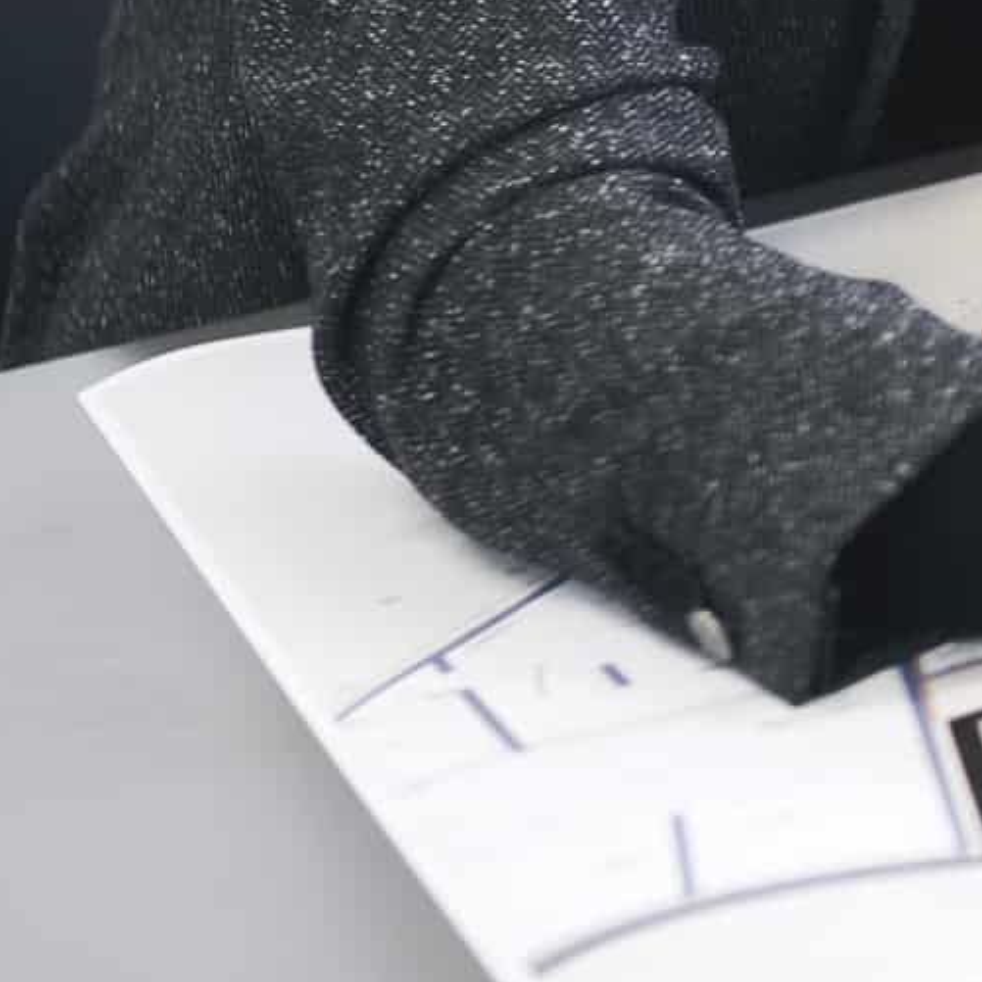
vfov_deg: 11.2
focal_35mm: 152
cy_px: -255
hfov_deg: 10.4
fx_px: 4878
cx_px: 2111
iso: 200
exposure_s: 1/200
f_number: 1.8
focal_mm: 35
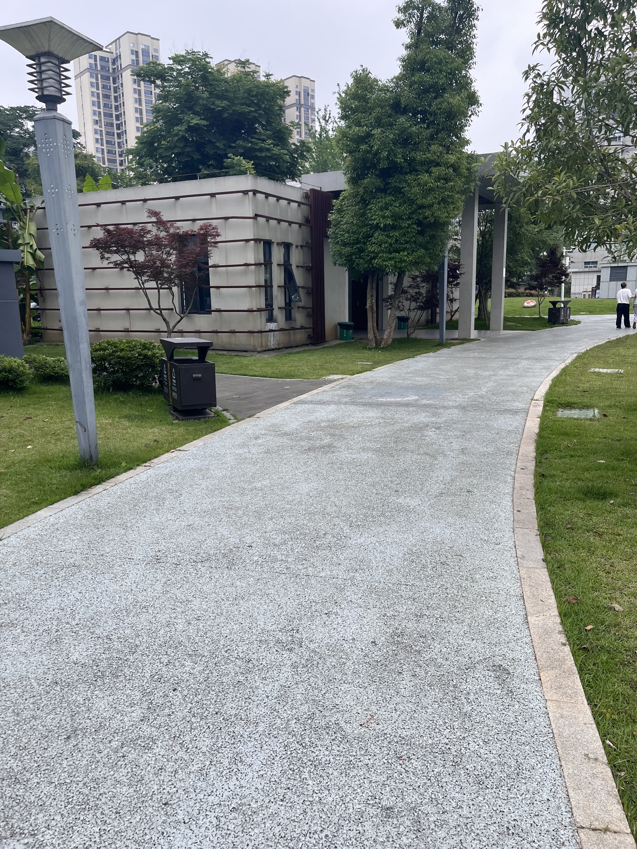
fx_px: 638
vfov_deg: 67.3
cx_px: 318
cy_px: 424
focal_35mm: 26
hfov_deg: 53.1
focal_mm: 5.1
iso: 50
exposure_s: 1/1355
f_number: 1.6
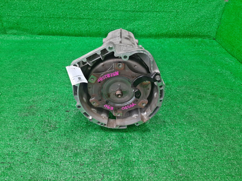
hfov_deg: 67.3
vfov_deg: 53.1
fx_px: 182
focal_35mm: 26
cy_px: 90
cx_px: 121
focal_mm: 3.93
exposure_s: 1/50
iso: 115
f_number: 1.7
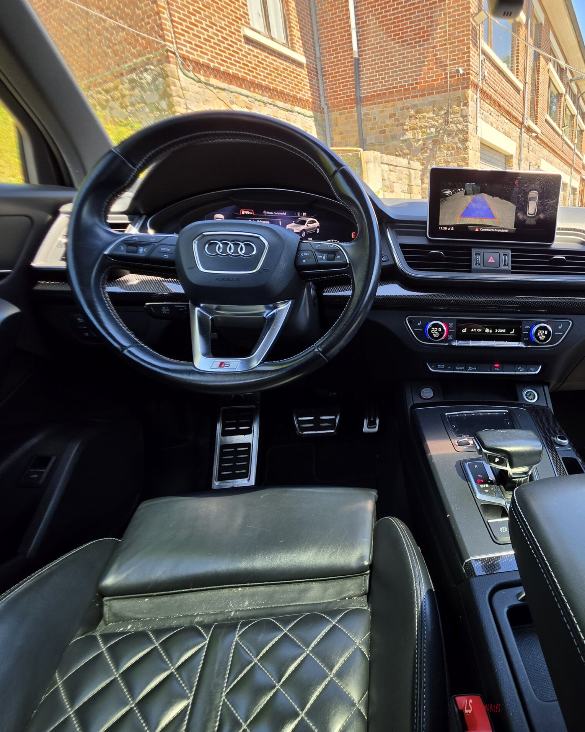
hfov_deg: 71.3
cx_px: 445
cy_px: 367
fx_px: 368
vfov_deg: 89.6
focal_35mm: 17
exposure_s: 1/120
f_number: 1.9
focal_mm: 2.2
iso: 20
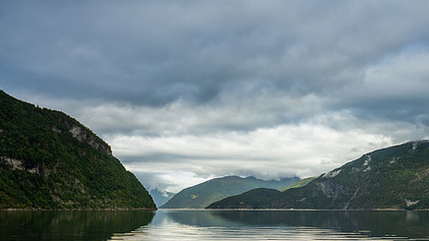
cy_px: 184
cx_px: 262
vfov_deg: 33.8
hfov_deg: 57.5
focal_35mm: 34
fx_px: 387
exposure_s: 1/400
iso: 200
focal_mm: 24
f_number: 4
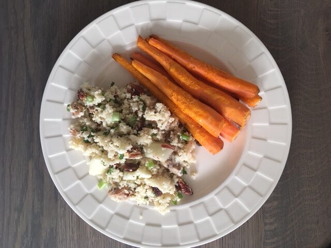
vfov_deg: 48.2
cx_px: 166
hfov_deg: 61.7
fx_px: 277
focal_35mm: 29
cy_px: 124
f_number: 2.2
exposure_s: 1/33
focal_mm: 4.15
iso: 125
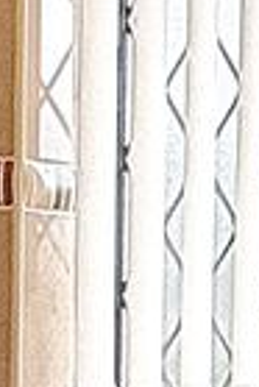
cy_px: 342
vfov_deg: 13.5
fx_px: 1625
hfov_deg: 9.0
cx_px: 317
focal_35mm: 151
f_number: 2.2
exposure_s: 1/99
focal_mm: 2.22
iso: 100
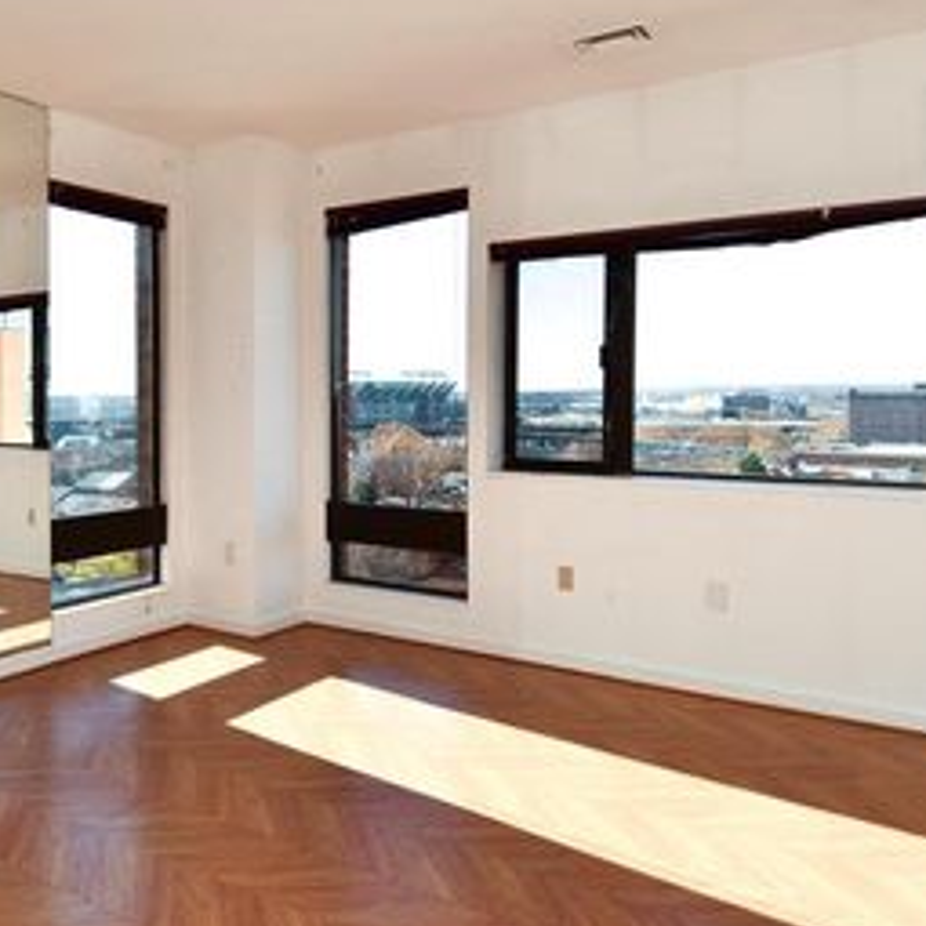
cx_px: 203
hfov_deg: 51.1
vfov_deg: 54.0
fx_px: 908
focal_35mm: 30
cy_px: 445
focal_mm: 12
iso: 110
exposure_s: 1/125
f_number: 5.6
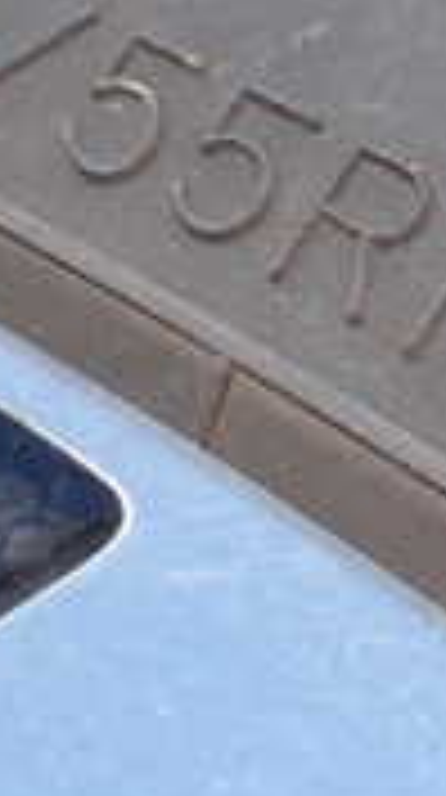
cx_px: 284
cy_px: 180
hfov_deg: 10.9
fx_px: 2344
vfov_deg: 19.1
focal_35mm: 111
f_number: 3.2
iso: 100
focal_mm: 5.4
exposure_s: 1/800
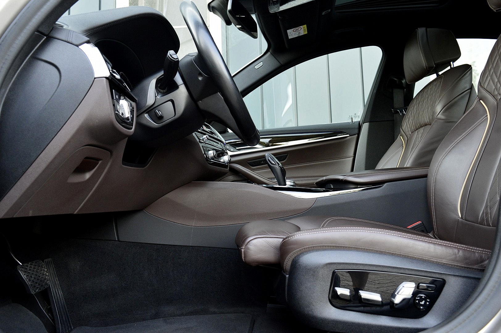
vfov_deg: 39.9
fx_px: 459
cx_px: 250
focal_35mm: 33
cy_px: 166
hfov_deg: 57.3
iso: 800
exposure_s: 1/60
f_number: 7.1
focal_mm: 22
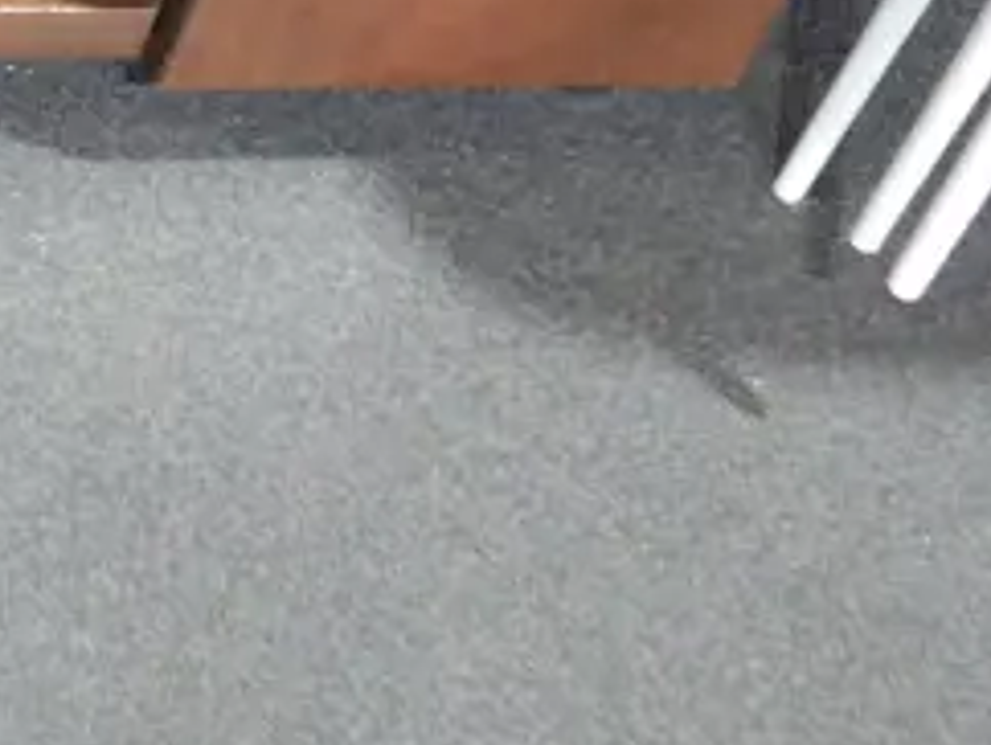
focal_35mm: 127
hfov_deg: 14.1
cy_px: -751
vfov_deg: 10.7
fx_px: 3639
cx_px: -672
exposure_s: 1/60
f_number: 3.6
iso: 640
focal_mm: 15
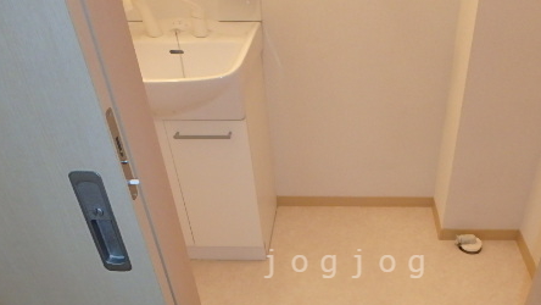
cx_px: 347
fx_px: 474
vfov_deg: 34.1
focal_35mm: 33
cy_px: 264
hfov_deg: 58.5
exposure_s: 1/30
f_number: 3.5
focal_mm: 3.7
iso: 400
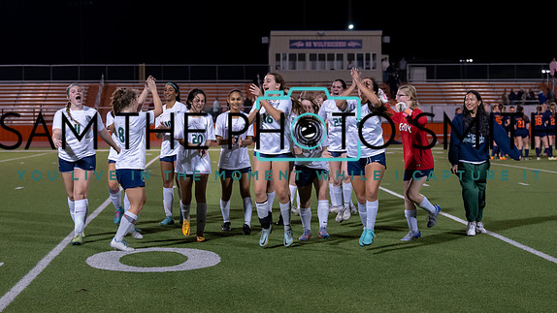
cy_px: 148
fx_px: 1152
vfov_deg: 15.5
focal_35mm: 78
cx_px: 264
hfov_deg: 27.2
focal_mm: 70
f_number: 3.5
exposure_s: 1/320
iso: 3200
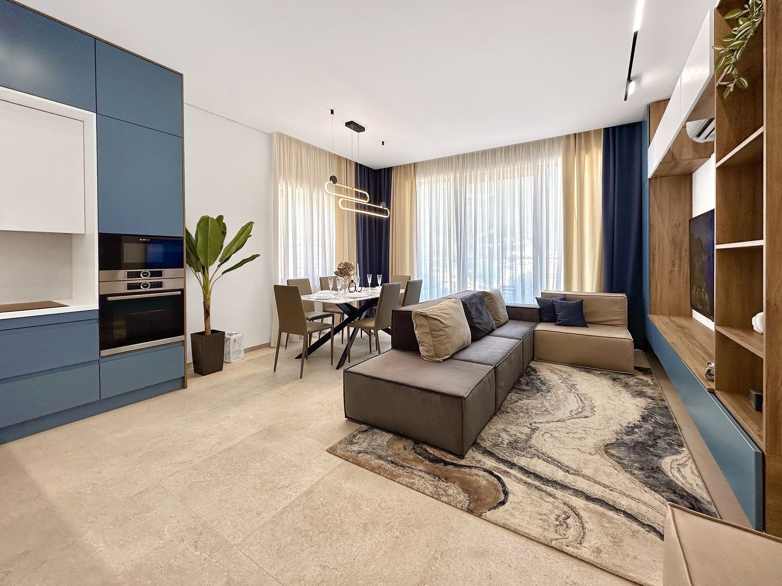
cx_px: 391
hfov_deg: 102.1
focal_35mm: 14
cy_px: 293
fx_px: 316
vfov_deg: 85.7
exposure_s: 1/166
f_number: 2.2
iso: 40
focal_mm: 2.2
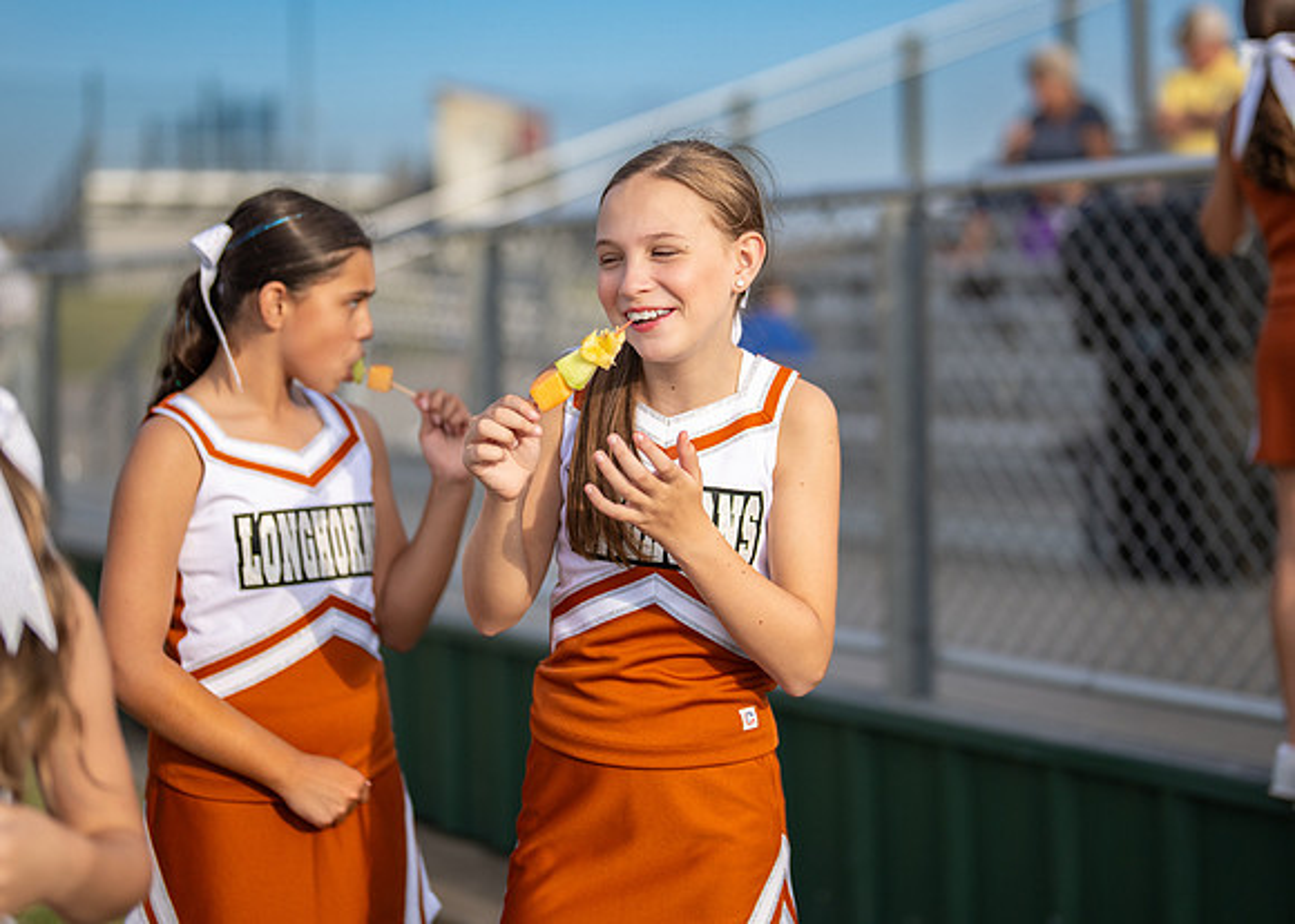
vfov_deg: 20.9
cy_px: 334
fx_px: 2505
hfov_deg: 29.0
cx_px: 720
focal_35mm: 68
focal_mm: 50
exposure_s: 1/12800
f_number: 1.2
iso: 200
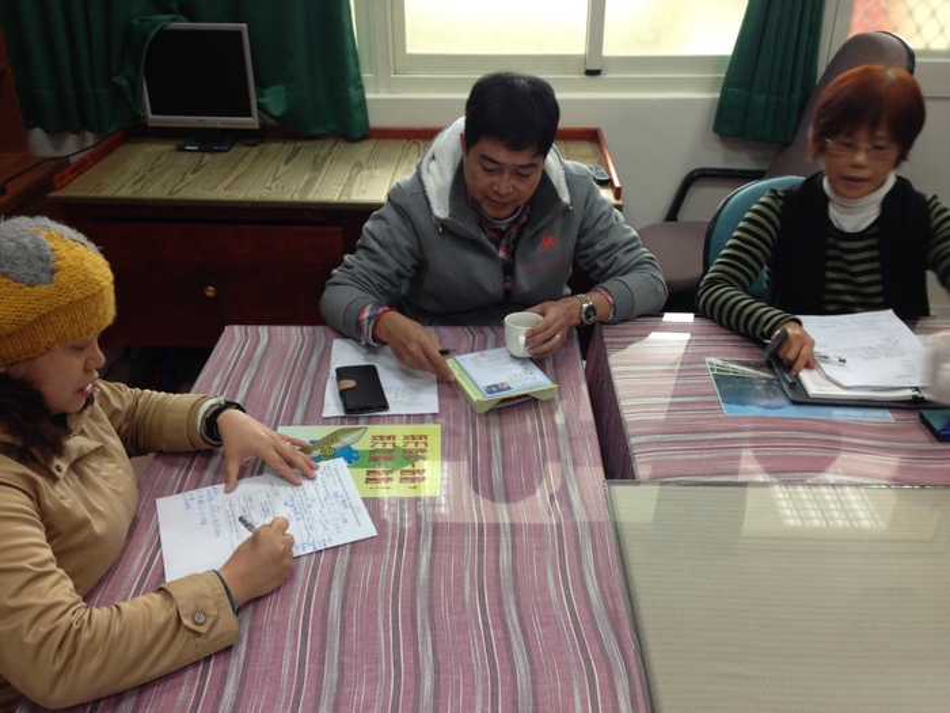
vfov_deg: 42.9
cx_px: 475
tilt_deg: -28.6
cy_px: 356
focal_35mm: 33
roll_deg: +1.6
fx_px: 906
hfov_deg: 55.4
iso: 50
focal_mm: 4.12
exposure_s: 1/24
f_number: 2.4
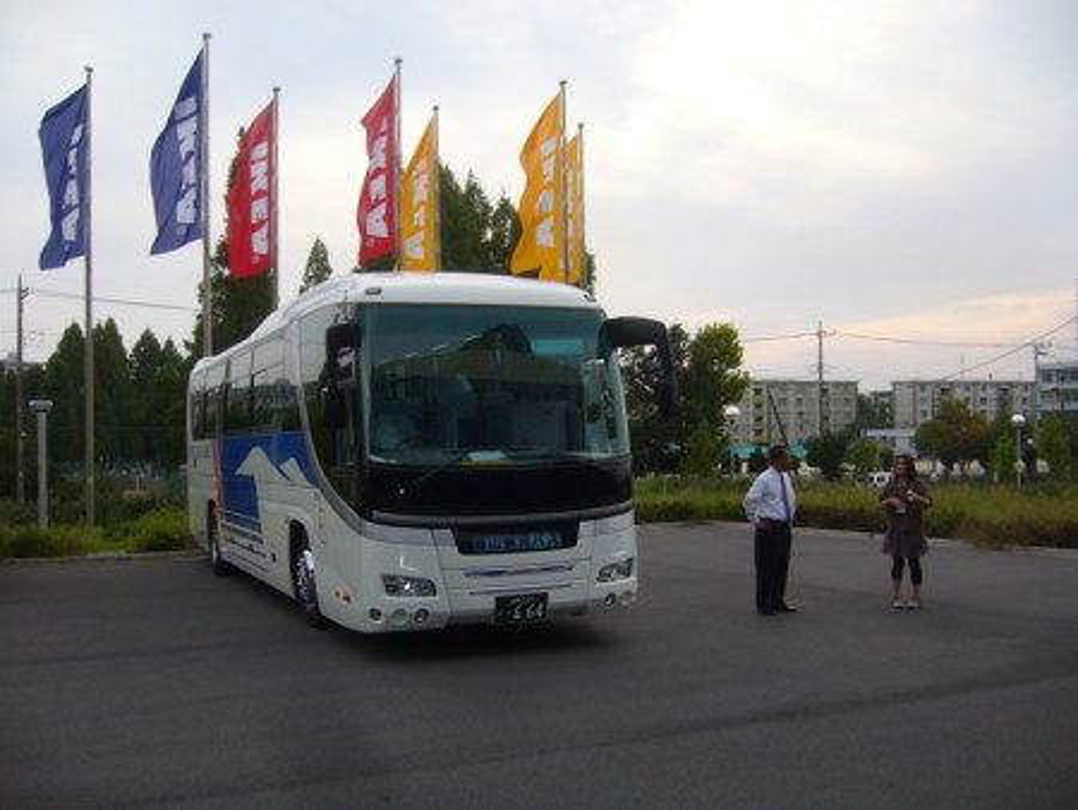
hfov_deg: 52.6
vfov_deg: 40.7
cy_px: 405
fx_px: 1091
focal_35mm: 35
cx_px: 539
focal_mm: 5.8
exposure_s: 1/250
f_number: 2.8
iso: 80
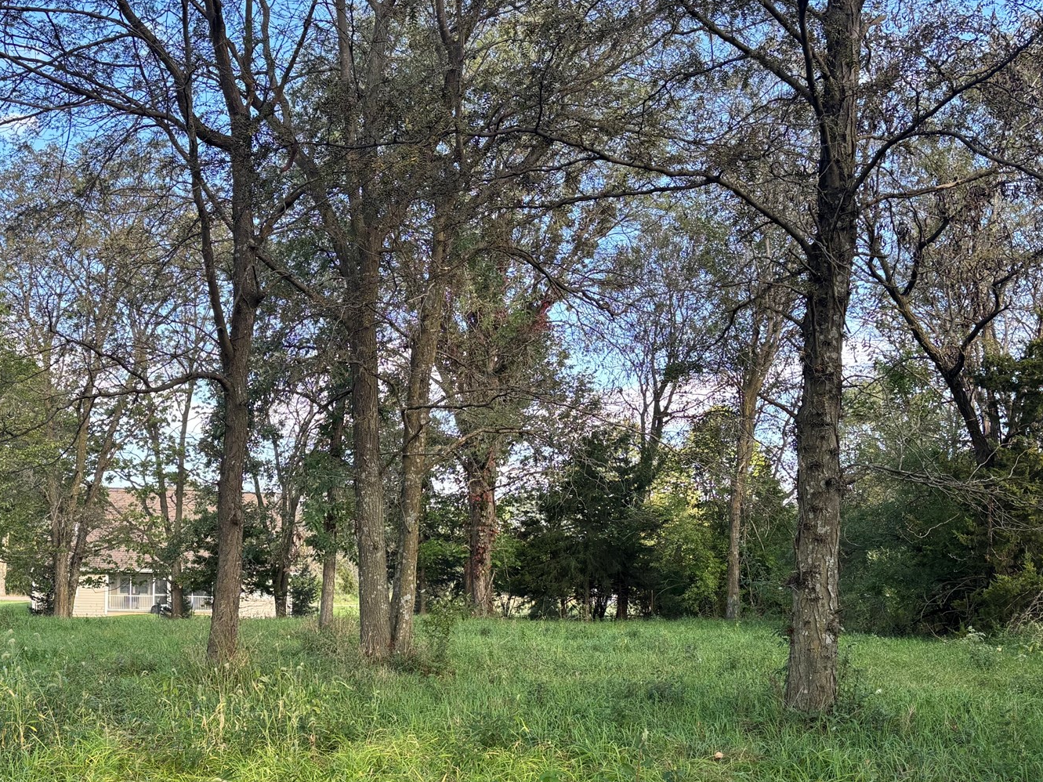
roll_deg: -1.0
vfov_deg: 35.2
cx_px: 383
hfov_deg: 46.3
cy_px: 584
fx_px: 1205
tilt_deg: -0.4
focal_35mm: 40
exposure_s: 1/243
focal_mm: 5.96
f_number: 1.6
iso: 50
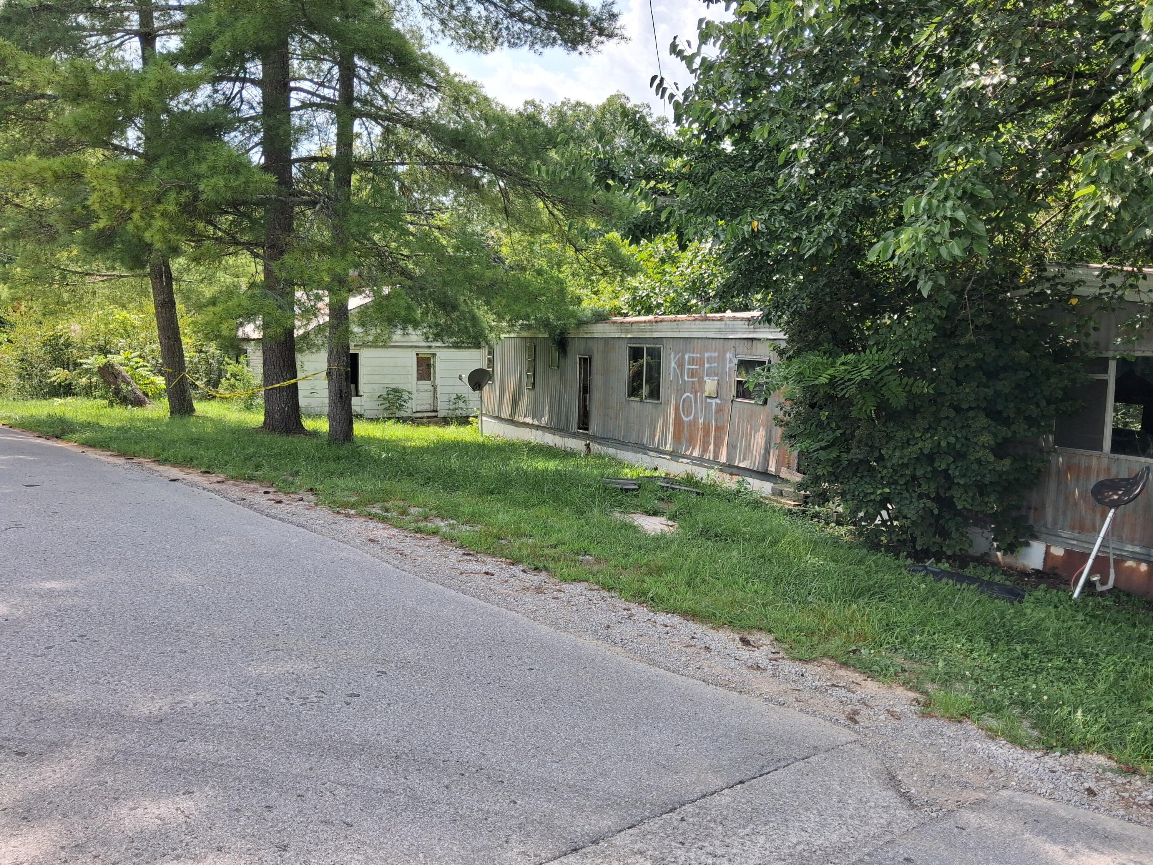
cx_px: 576
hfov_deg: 65.3
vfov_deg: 51.4
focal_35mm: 27
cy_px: 432
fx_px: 899
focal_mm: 4
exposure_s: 1/276
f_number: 1.8
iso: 25
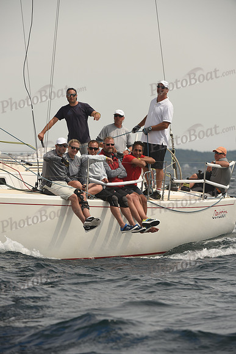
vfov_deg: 7.9
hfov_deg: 5.3
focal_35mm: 260
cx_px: 118
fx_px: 2555
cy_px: 177
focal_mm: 260
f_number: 7.1
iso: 250
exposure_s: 1/1000
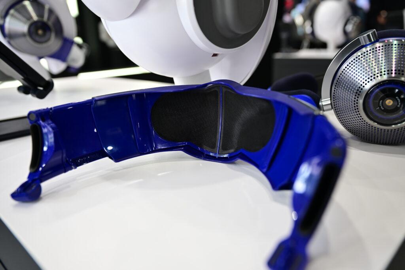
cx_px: 202
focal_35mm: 30
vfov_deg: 44.3
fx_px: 332
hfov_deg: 62.8
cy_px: 135
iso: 500
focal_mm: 29.5
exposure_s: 1/60
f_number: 4.5
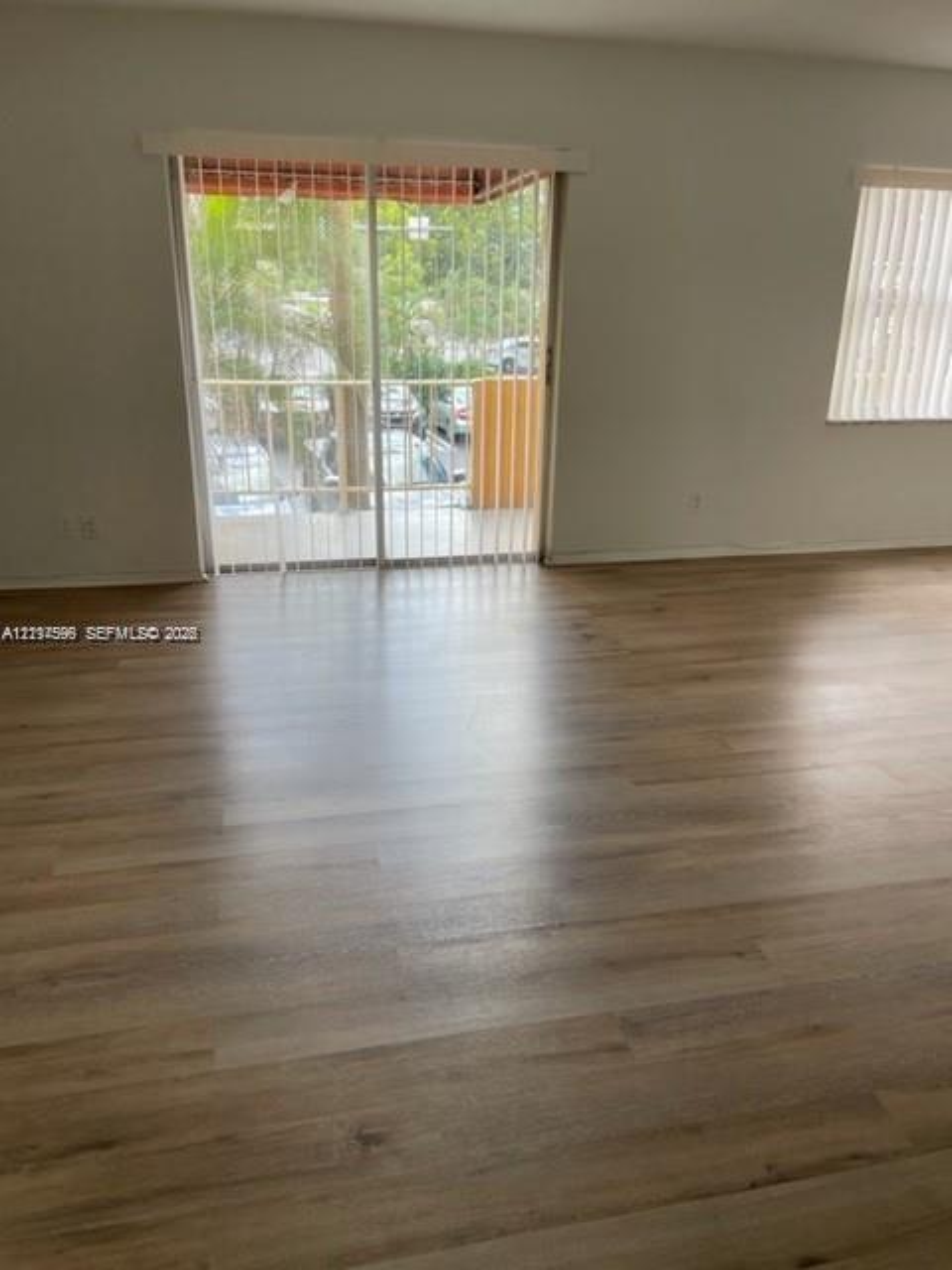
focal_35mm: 26
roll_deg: +0.1
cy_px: 635
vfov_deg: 67.3
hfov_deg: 53.1
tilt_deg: -19.9
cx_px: 476
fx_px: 953
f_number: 1.6
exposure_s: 1/121
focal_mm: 4.2
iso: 32
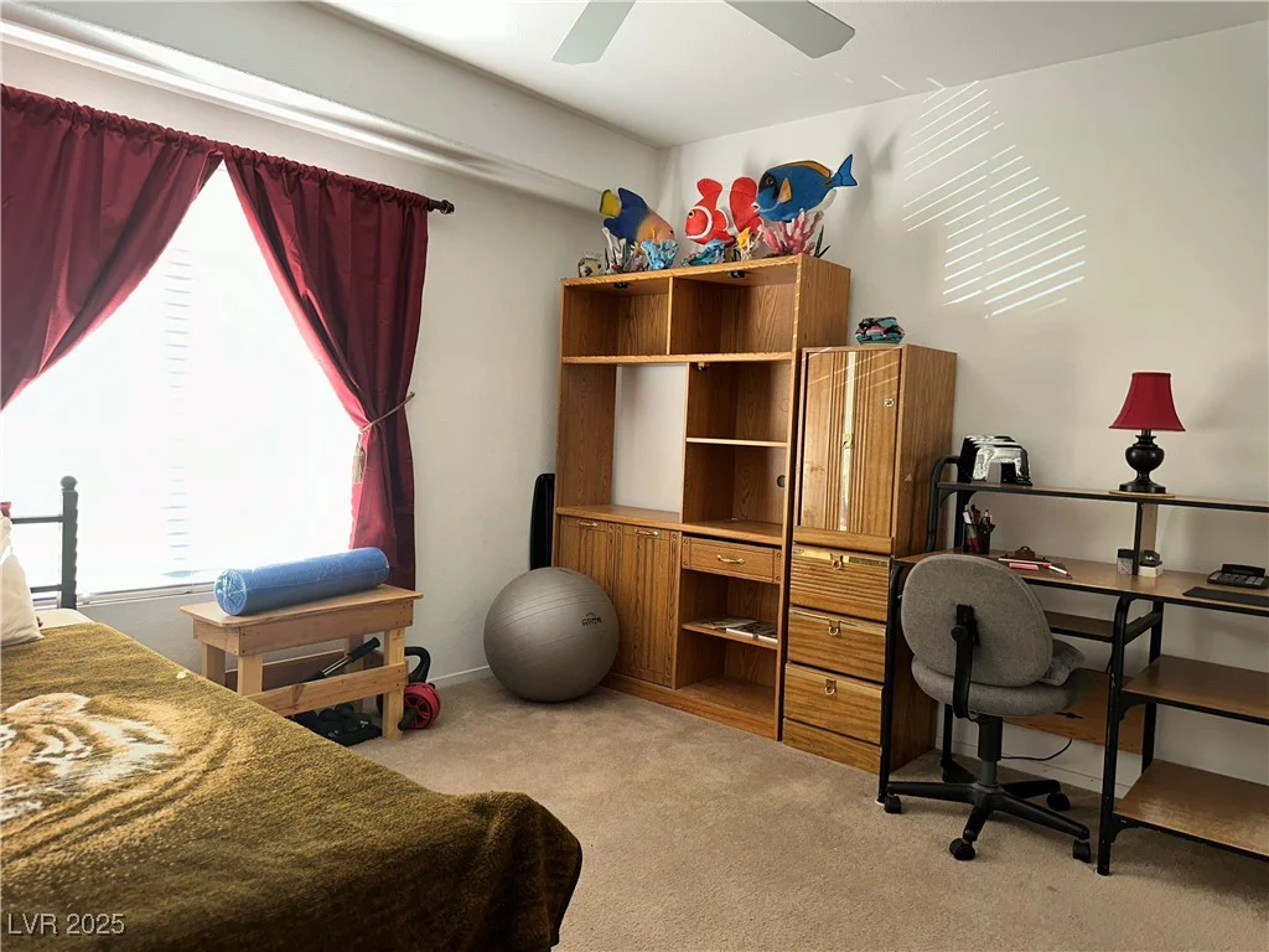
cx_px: 634
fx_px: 880
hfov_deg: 71.6
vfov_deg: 56.8
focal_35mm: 24
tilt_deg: -3.6
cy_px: 476
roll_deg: -2.7
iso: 50
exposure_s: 1/24
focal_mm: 6.86
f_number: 1.78
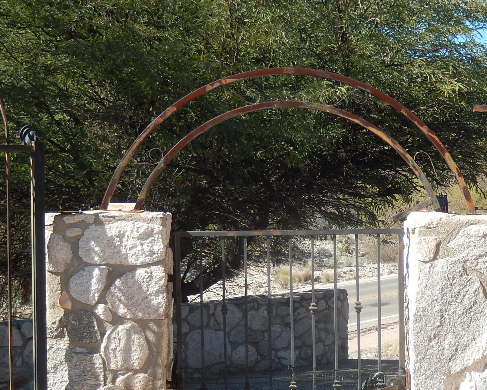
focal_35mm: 79
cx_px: 308
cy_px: 273
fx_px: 1139
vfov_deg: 19.3
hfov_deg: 24.1
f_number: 4.3
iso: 125
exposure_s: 1/400
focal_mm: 8.1
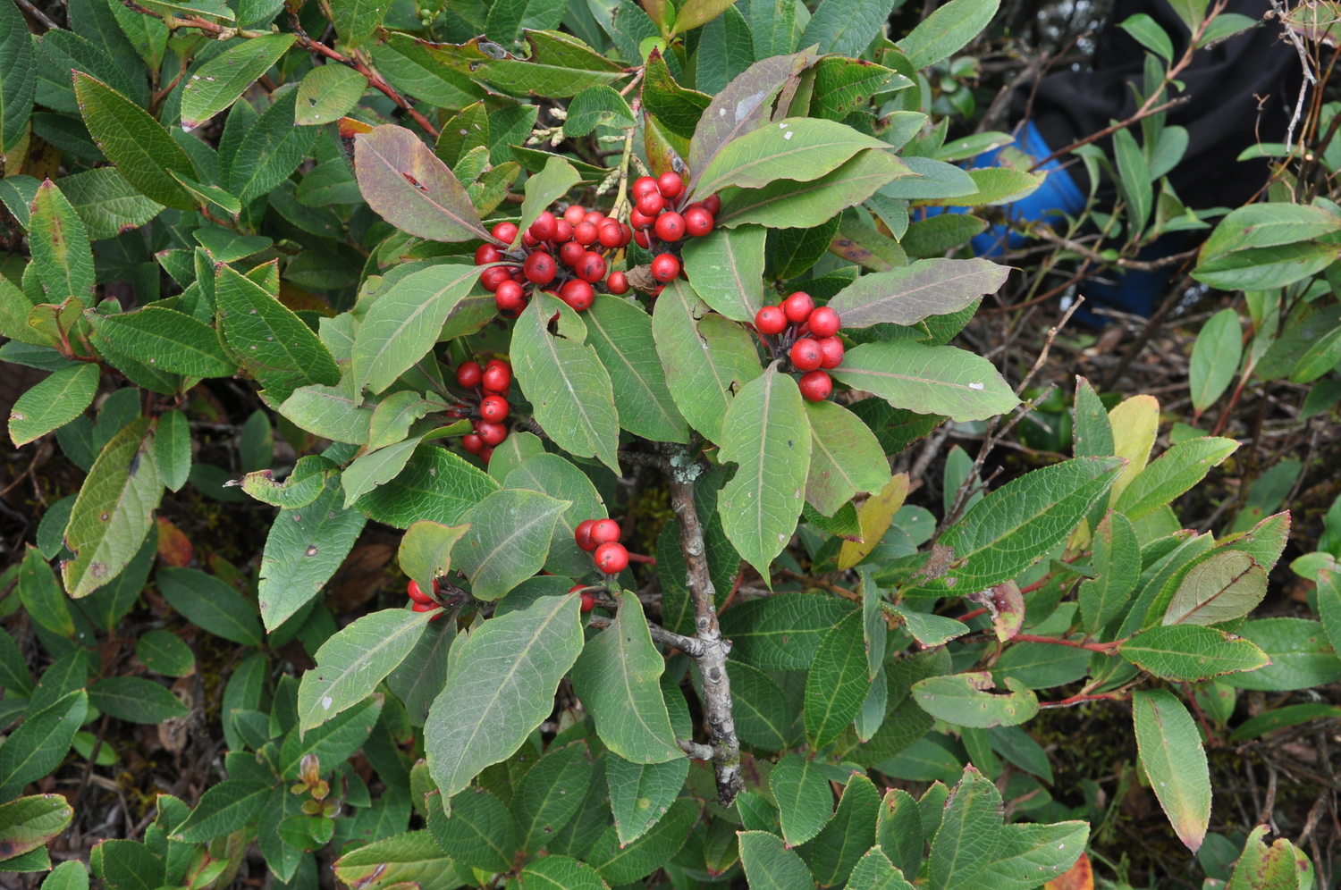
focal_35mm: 39
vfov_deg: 34.1
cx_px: 670
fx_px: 1451
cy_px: 445
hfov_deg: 49.6
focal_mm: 26
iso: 200
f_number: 10
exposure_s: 1/100
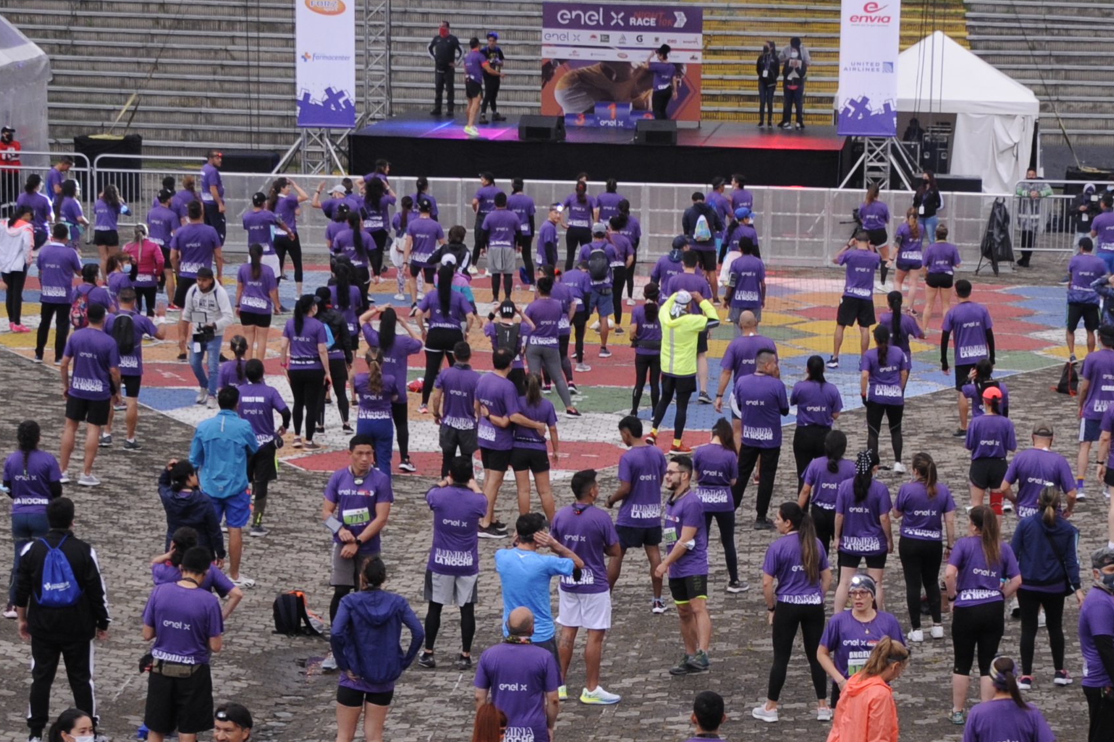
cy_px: 504
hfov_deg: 17.0
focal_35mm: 120
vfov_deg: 11.4
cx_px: 734
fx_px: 3711
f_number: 4.5
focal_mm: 48
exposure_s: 1/100
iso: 800
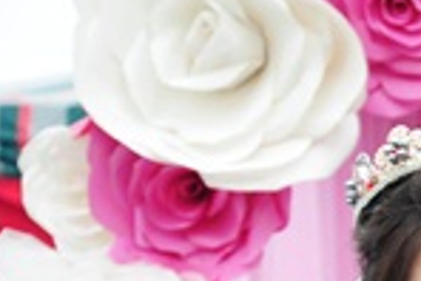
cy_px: 512
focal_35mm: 291
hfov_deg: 6.9
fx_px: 3406
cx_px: 703
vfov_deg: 4.7
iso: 400
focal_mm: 72
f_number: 5
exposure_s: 1/100
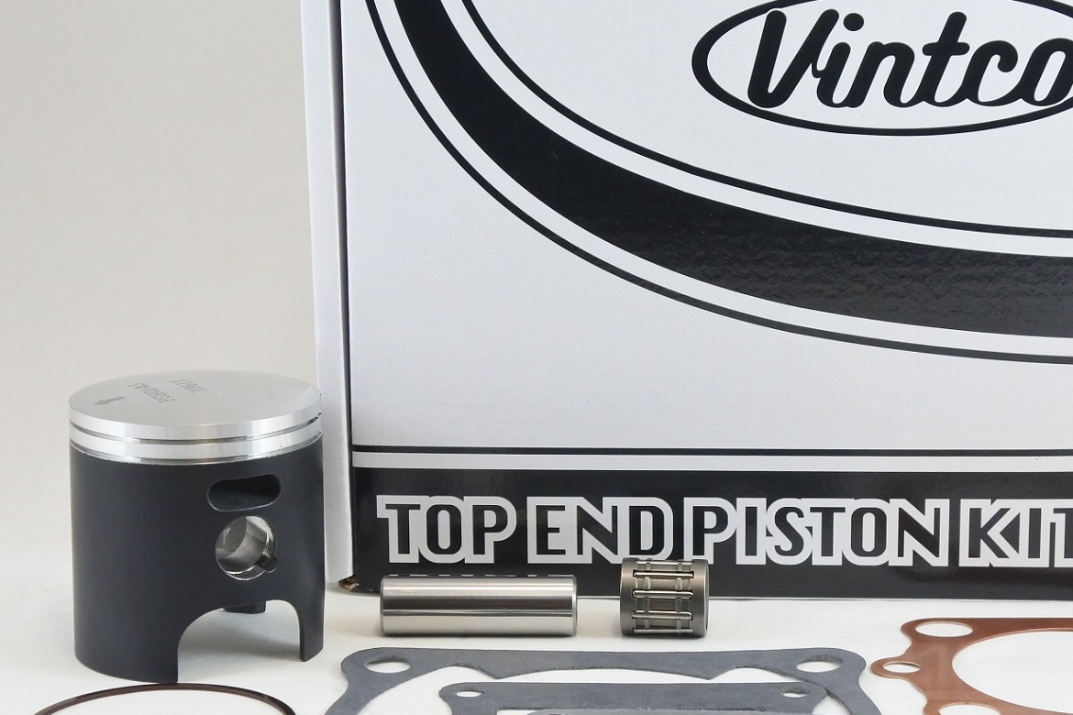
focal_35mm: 88
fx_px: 2623
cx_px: 620
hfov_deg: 23.1
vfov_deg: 15.5
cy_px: 382
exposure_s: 1/125
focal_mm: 21
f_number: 4.8
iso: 720
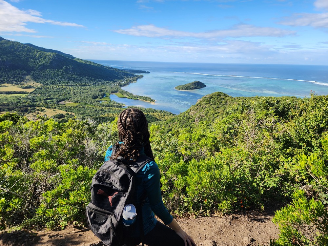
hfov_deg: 73.9
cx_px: 164
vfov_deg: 58.9
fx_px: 218
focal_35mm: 23
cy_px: 123
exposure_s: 1/942
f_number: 1.8
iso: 20
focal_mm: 5.4
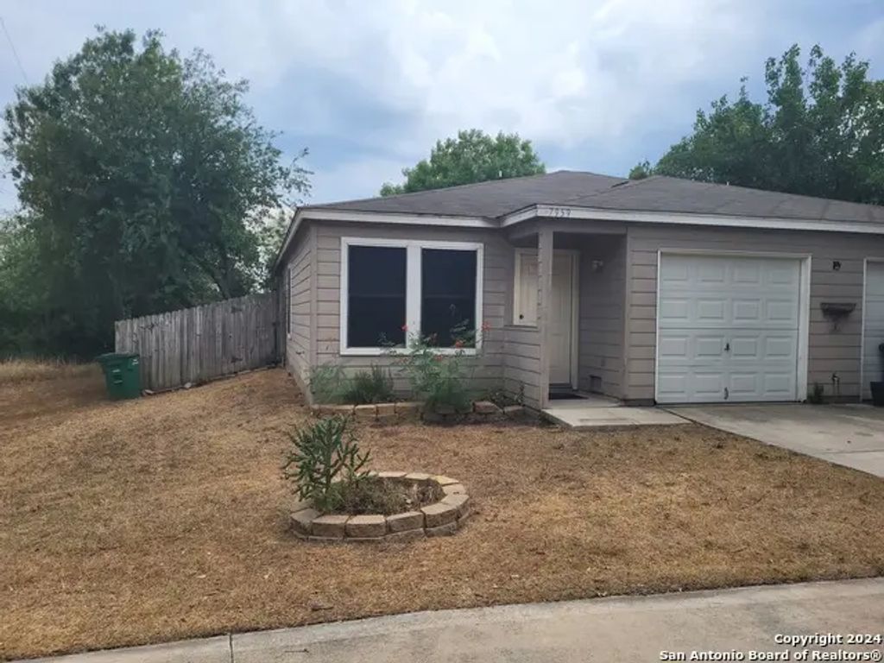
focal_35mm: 26
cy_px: 332
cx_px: 442
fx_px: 664
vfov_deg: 53.1
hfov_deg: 67.3
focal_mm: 5.4
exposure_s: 1/955
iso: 40
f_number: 1.8
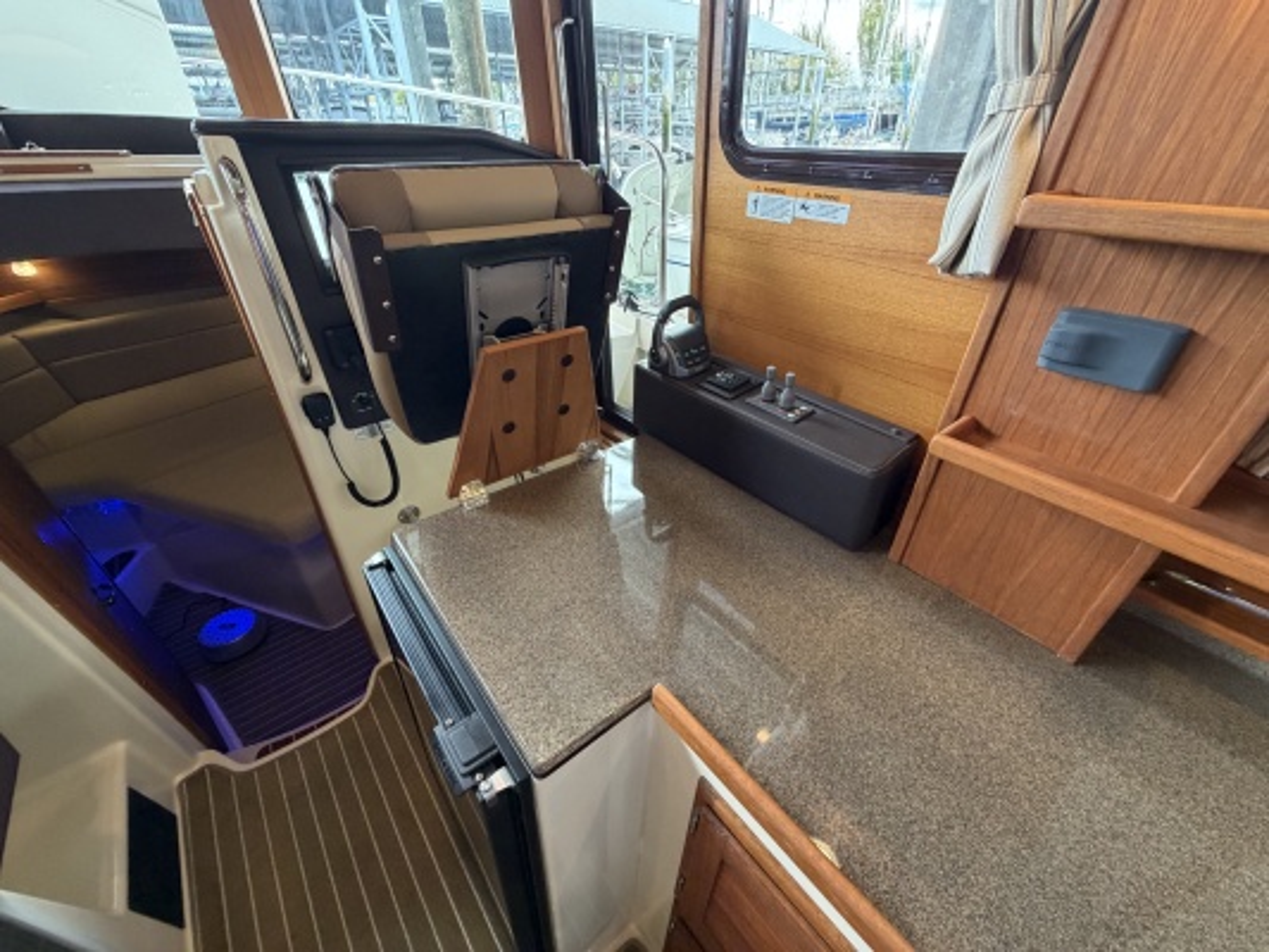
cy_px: 476
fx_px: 513
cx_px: 634
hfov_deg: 102.1
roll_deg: +0.5
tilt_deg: -33.4
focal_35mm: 14
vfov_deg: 85.7
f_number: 2.2
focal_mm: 2.22
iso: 320
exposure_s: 1/77
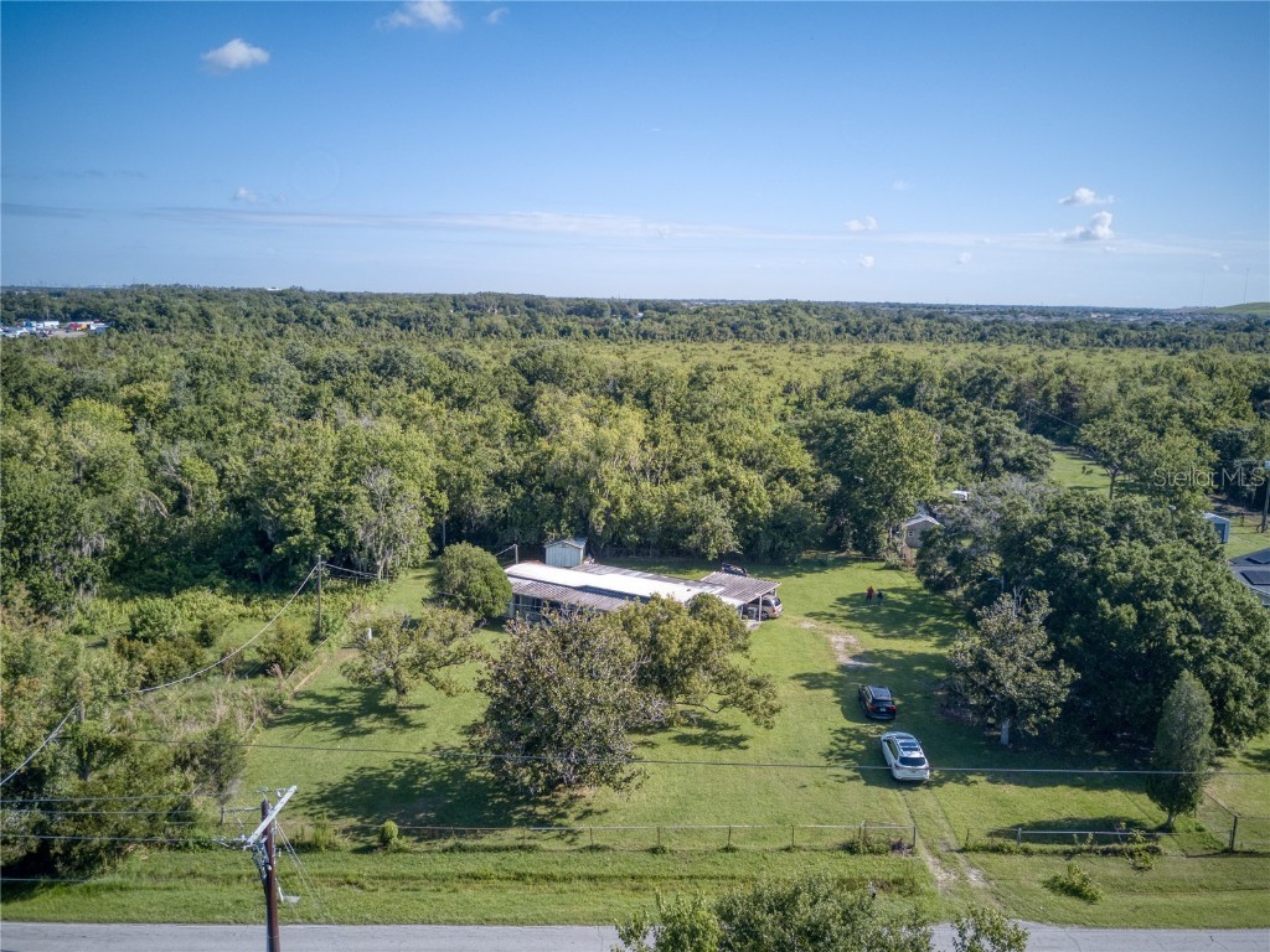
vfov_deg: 53.1
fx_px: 954
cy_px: 476
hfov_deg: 67.3
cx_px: 635
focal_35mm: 26
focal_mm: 4.7
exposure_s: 1/1600
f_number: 2.2
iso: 200
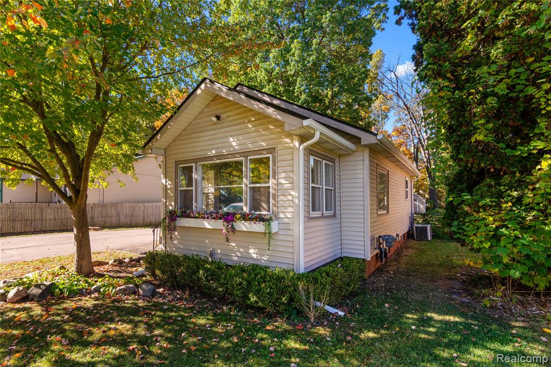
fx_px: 260
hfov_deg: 93.3
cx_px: 276
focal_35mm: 17
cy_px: 184
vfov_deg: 70.5
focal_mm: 17
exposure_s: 1/160
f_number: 9
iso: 320
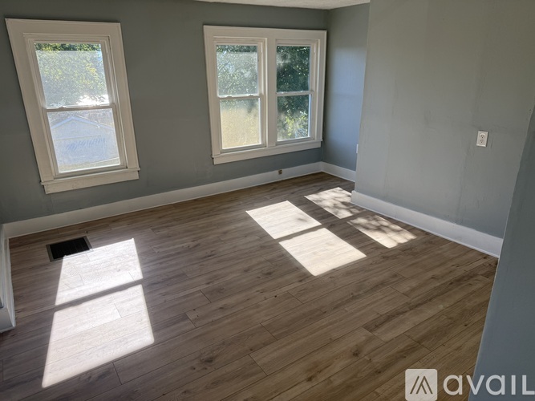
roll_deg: +0.8
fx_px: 371
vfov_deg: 56.8
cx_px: 268
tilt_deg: -20.0
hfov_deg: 71.6
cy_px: 200
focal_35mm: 24
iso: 100
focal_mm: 6.76
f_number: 1.78
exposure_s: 1/547
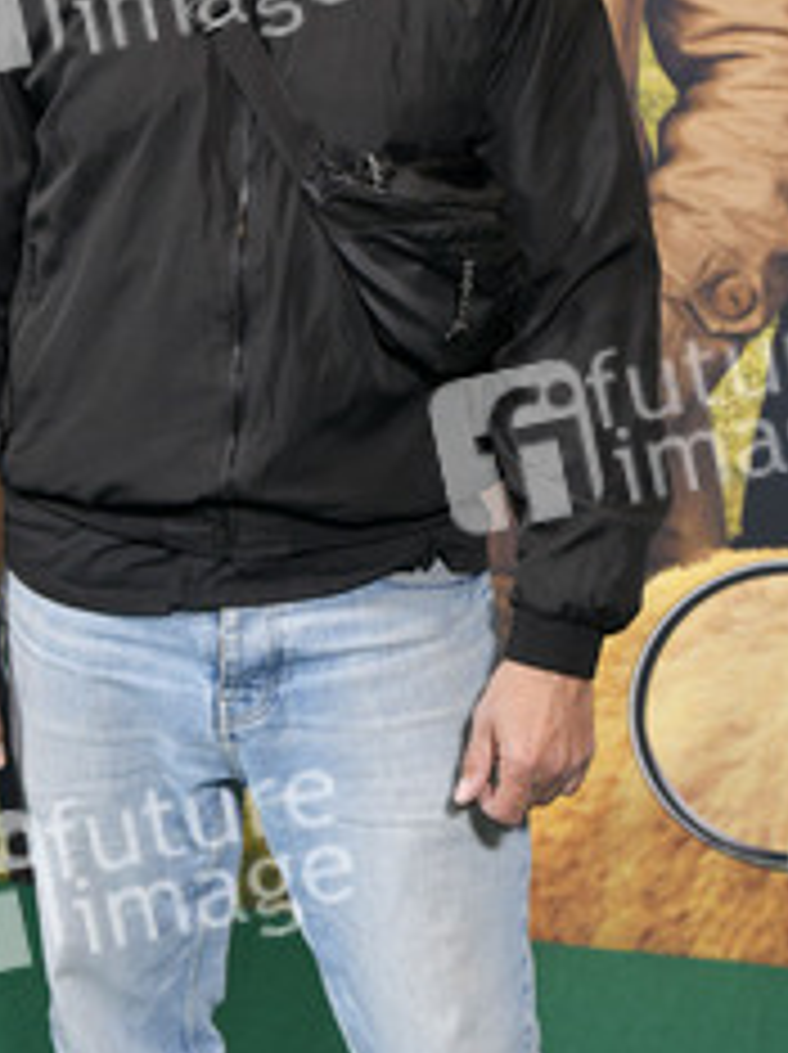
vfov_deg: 21.1
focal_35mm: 92
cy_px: 202
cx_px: 252
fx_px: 2797
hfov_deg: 16.0
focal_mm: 56
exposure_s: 1/200
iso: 1600
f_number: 5.6
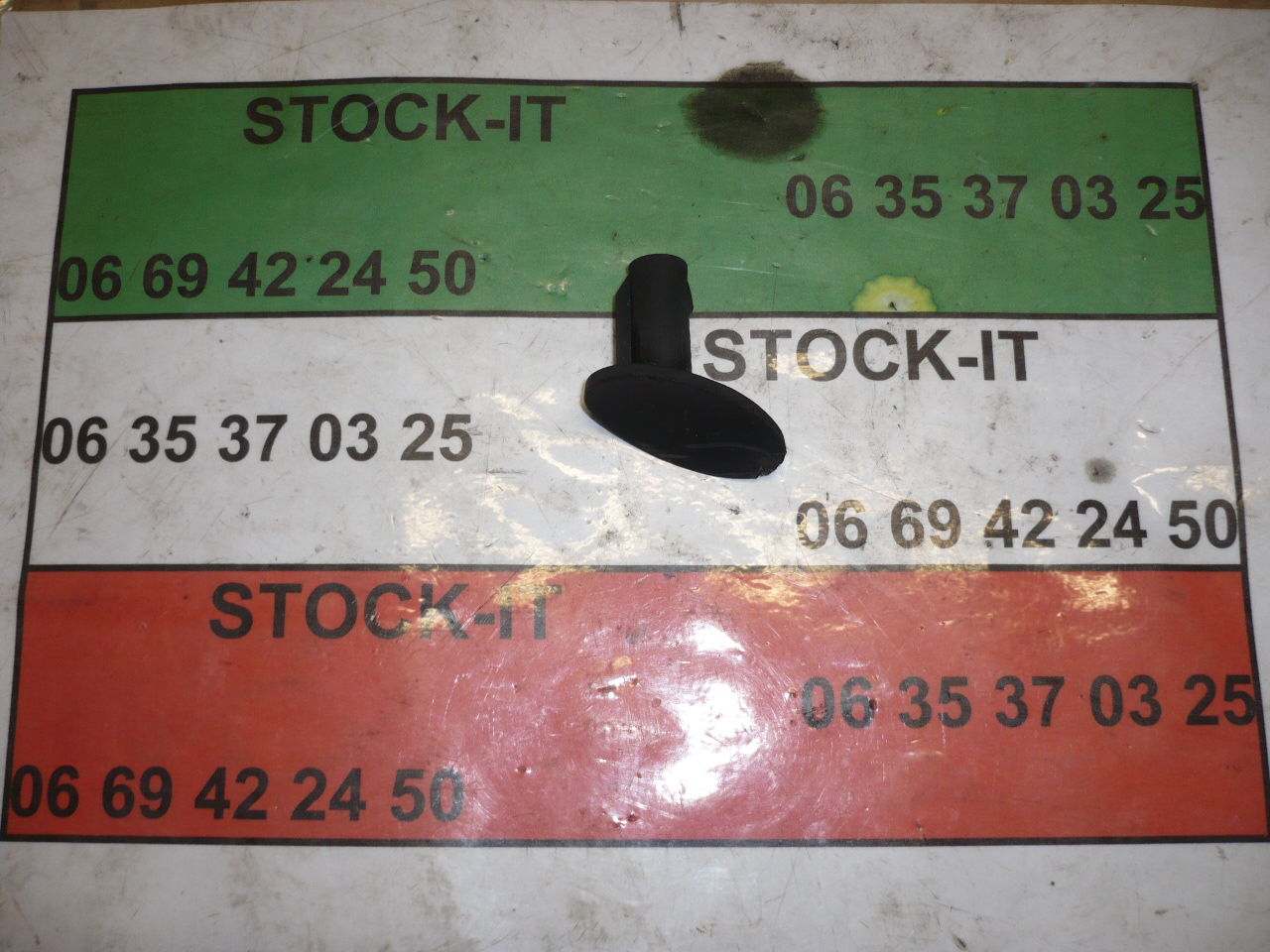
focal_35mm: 35
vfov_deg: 40.7
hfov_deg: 52.6
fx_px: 1284
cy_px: 476
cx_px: 635
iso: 100
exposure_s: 1/30
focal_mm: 5.8
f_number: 2.8
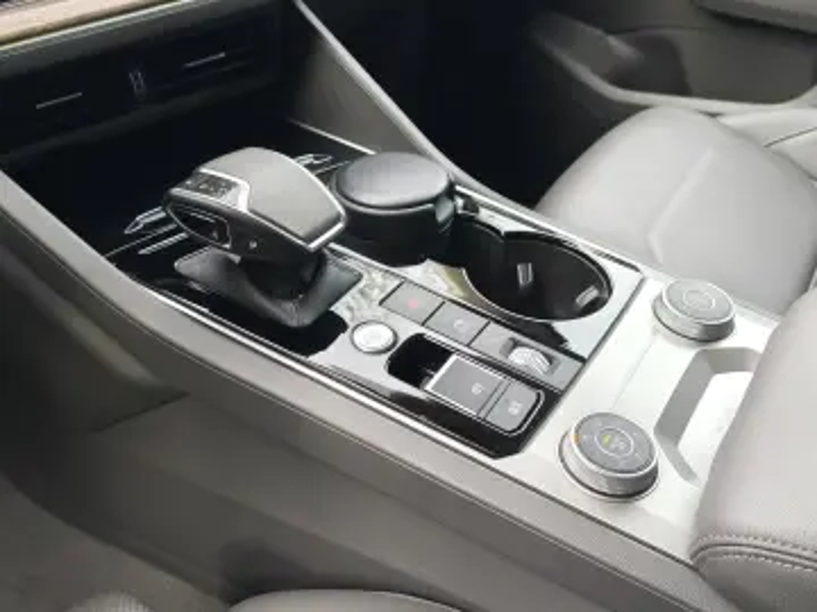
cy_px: 306
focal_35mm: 35
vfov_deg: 40.7
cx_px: 408
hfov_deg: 52.6
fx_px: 826
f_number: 1.4
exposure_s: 1/100
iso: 64
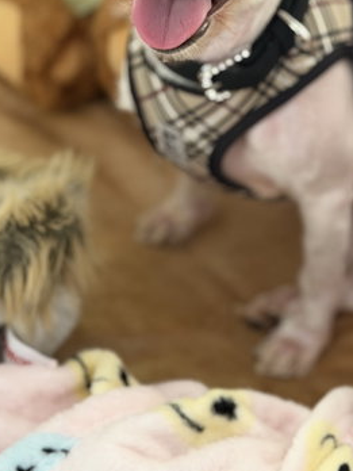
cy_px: 98
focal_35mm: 92
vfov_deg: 21.1
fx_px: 1251
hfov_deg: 15.9
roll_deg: -1.6
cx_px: 302
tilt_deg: -35.9
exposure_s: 1/40
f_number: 1.78
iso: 400
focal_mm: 6.76
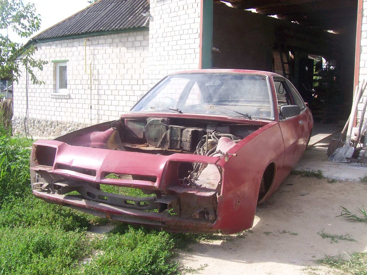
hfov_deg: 50.1
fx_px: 392
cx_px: 184
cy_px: 138
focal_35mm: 37
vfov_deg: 38.7
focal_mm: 5.6
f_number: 5.6
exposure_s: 1/250
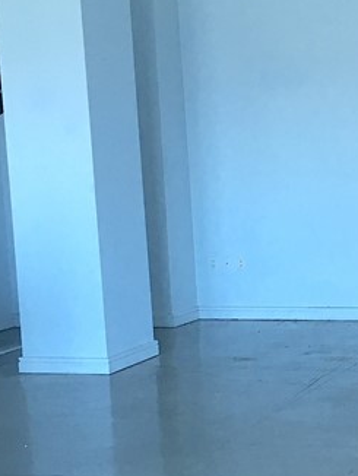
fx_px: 1253
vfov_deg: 21.5
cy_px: 263
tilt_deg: -8.0
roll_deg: +2.1
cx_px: 495
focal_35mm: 91
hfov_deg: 15.3
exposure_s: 1/30
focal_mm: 4.15
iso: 64
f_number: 2.2
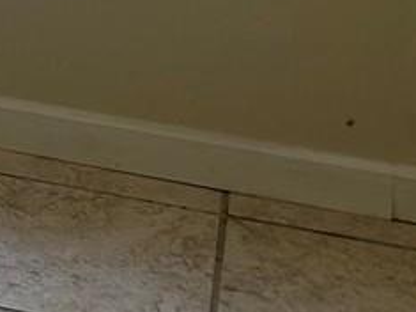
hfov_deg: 9.4
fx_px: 2126
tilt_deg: -9.1
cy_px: -525
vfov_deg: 7.6
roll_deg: +1.4
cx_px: -720
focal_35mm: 177
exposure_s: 1/120
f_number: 1.5
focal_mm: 5.7
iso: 40
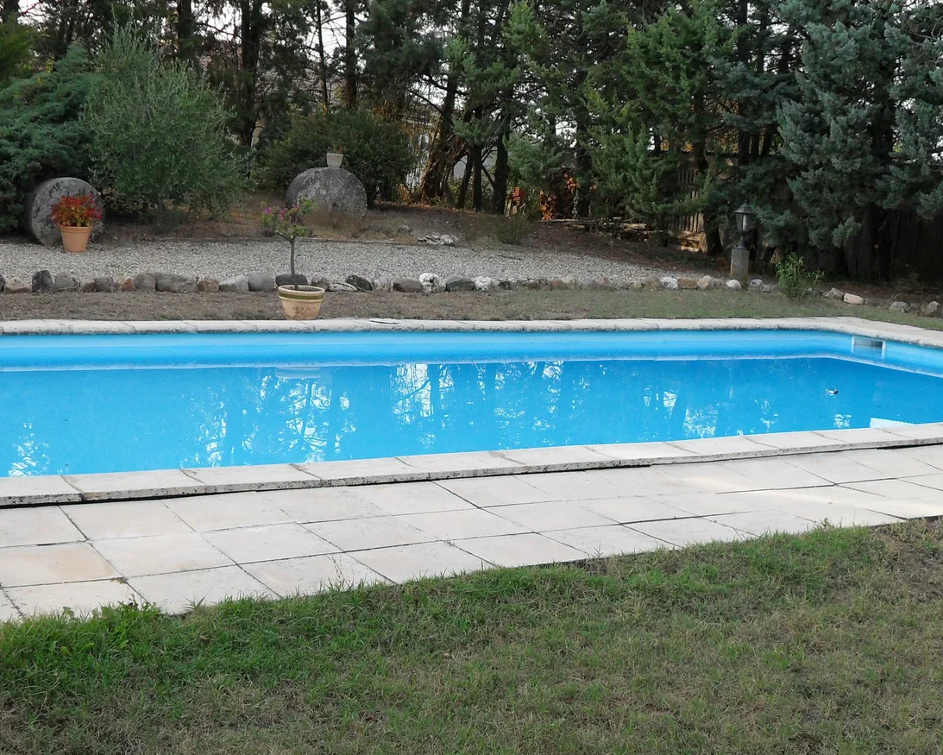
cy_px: 380
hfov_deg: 37.3
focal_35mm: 50
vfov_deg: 30.3
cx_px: 424
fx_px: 1396
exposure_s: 1/350
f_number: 2.8
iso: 100
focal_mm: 6.2
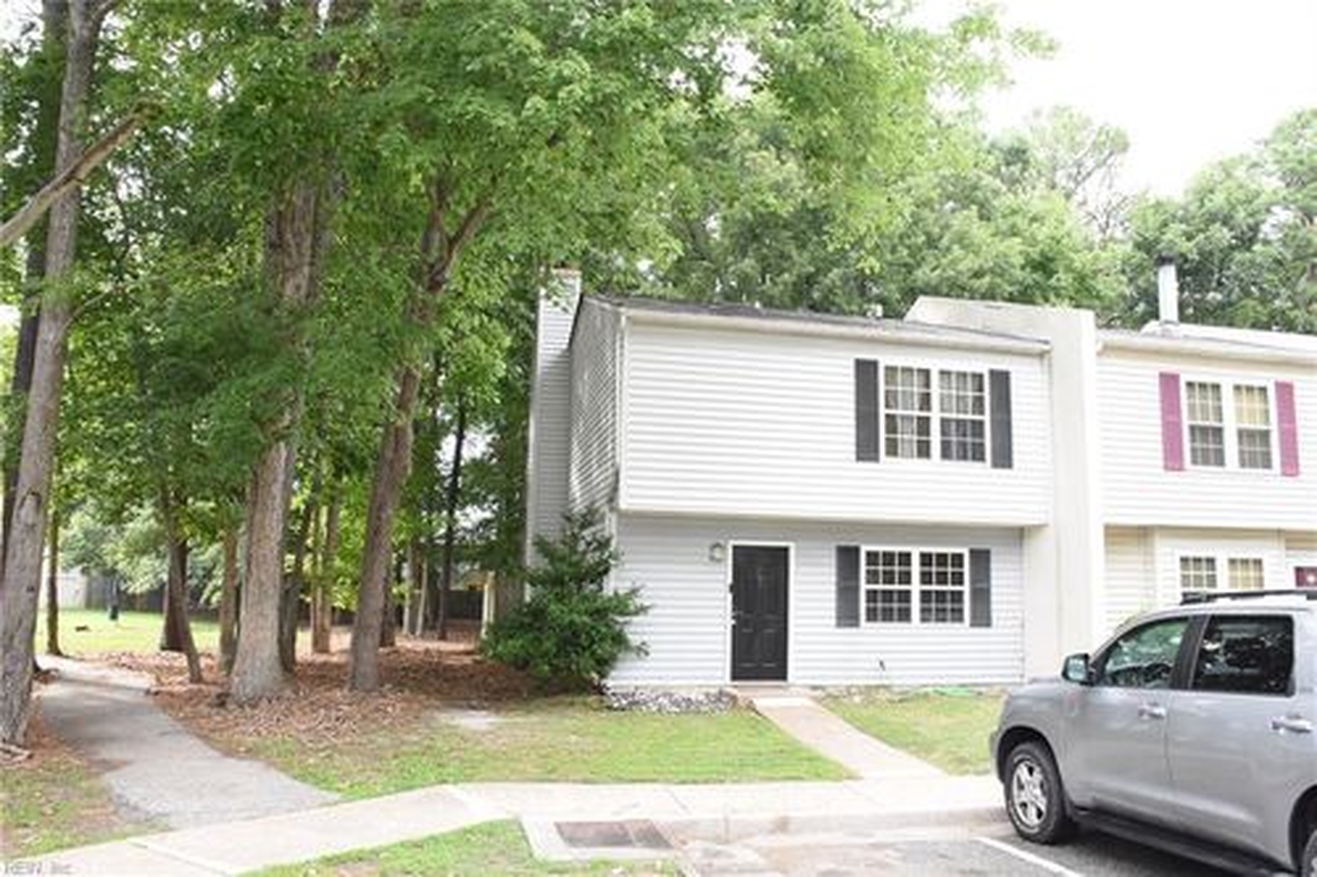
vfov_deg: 47.9
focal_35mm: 27
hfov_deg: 67.4
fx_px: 987
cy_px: 438
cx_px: 658
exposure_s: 1/100
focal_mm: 18
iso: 2000
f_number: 9
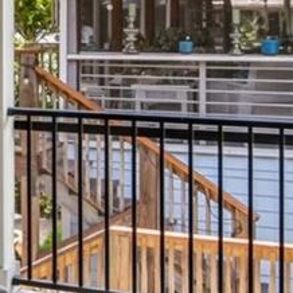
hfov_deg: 13.9
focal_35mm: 100
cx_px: -345
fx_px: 958
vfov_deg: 17.2
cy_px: 48
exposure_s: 1/60
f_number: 8
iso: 400
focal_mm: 16
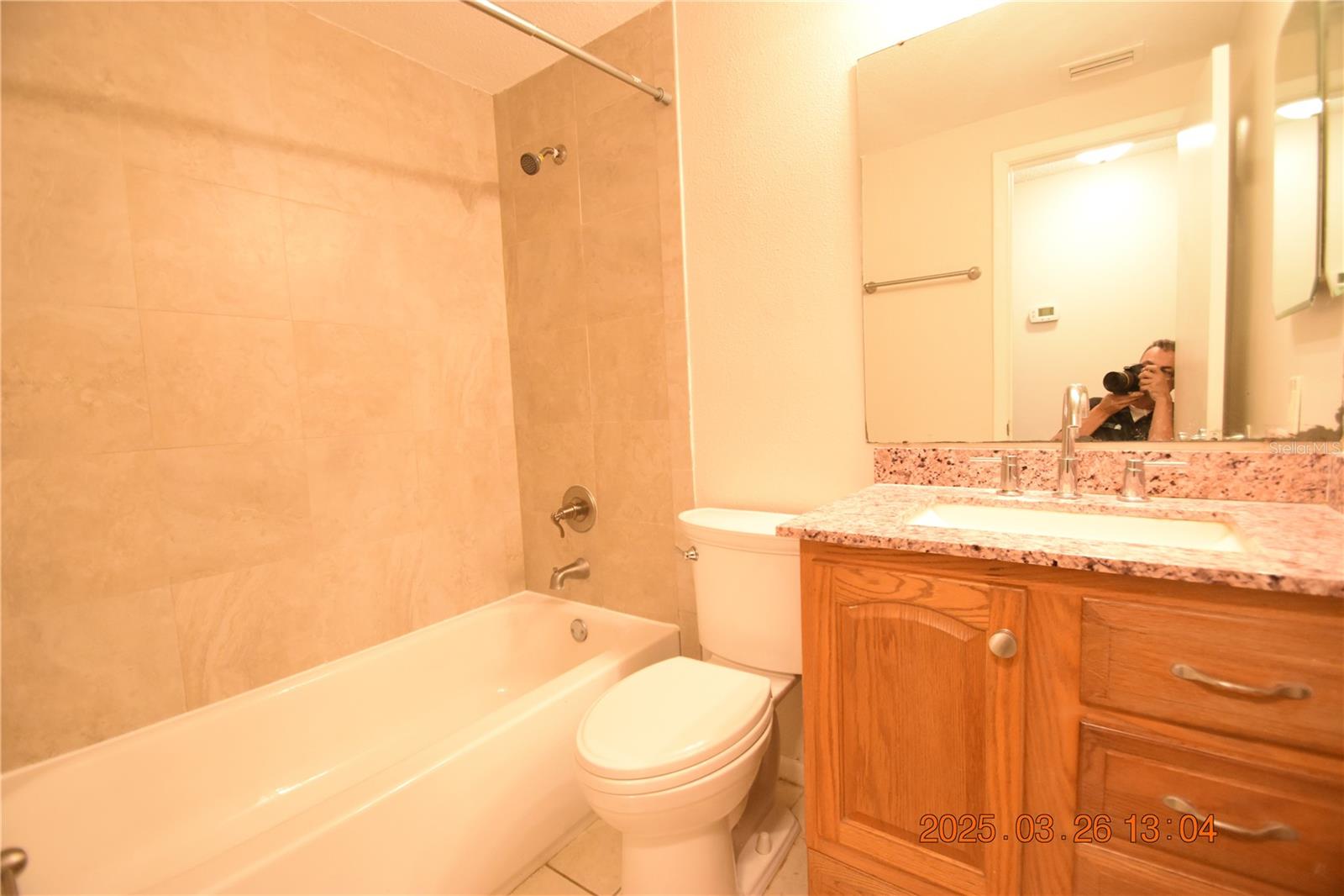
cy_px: 448
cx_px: 672
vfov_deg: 77.3
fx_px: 560
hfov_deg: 100.4
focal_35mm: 15
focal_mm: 10
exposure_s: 1/60
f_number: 3.5
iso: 2200
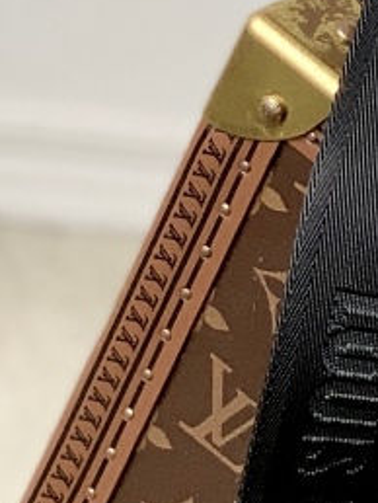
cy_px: -201
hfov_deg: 4.9
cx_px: 1037
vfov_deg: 6.7
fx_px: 4215
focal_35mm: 290
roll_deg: -28.5
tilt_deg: -25.9
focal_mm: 6
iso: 50
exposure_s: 1/122
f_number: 2.4
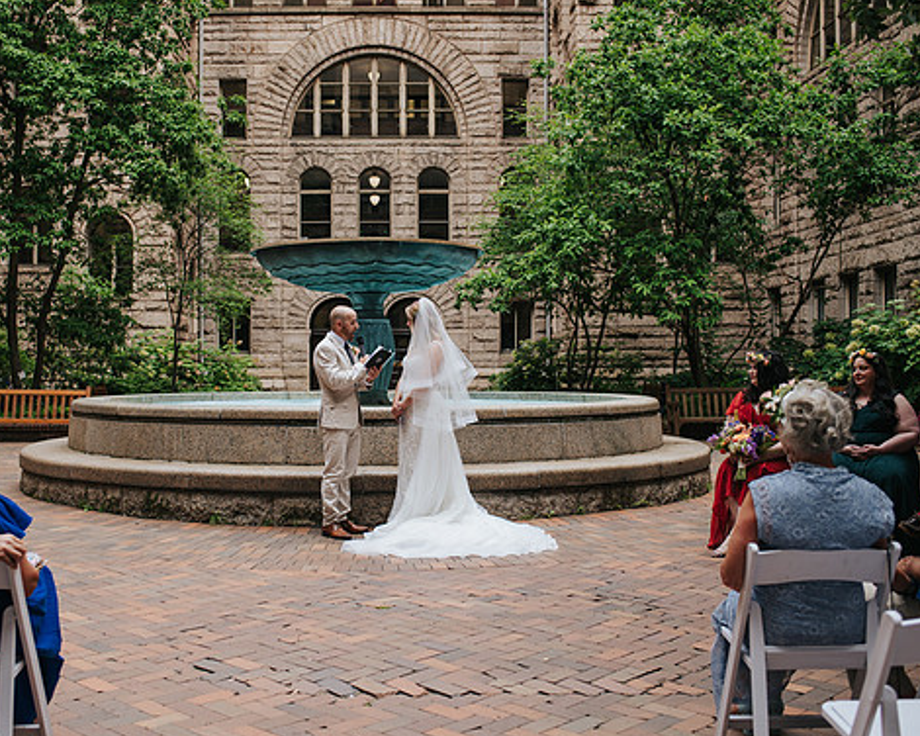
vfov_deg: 35.7
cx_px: 386
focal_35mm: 42
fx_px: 1144
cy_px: 371
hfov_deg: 43.7
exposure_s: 1/400
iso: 250
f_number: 3.2
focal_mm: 35
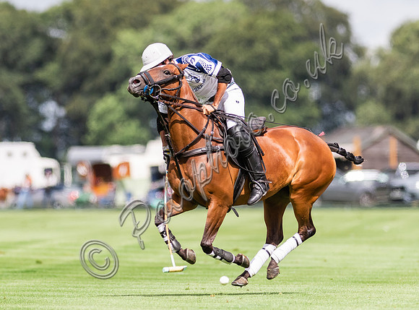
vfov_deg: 2.3
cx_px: 223
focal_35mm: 644
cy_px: 170
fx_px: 7757
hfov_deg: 3.1
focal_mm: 300
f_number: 3.2
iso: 400
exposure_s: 1/6400
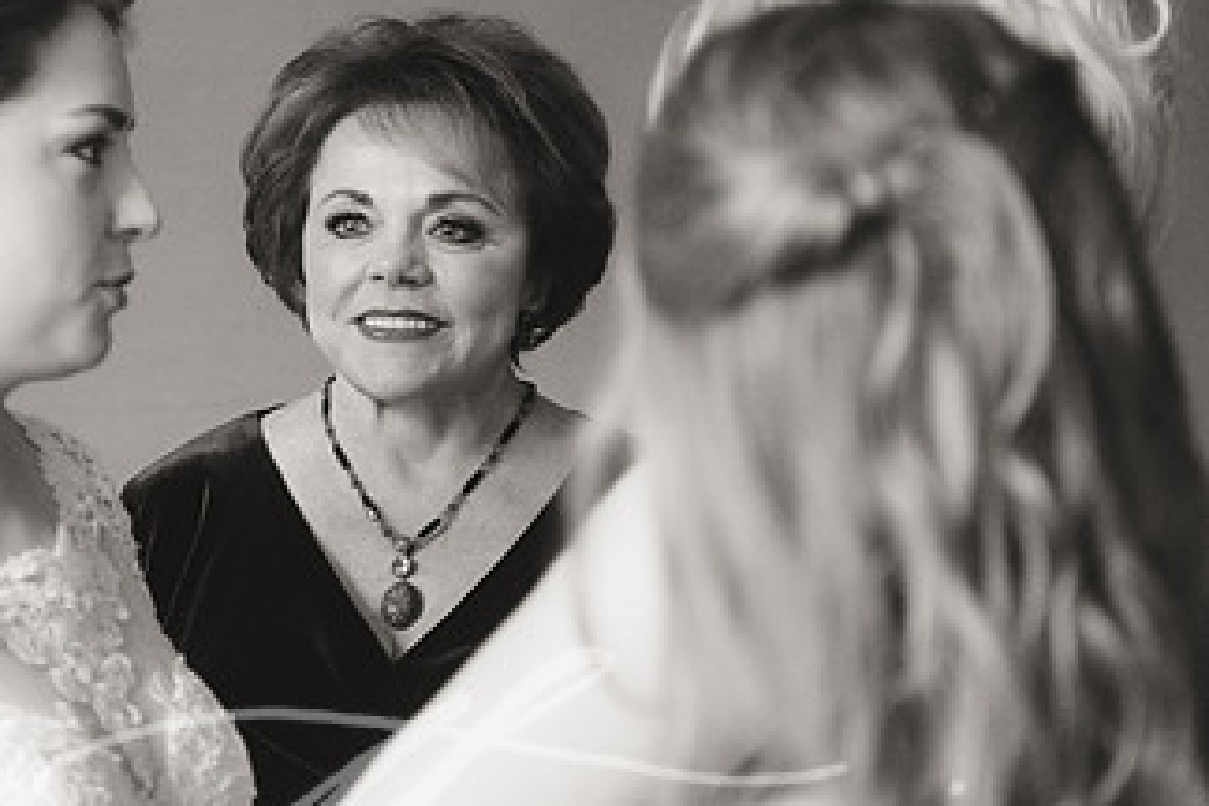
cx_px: 399
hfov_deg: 18.4
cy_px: 435
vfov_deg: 12.3
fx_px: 3727
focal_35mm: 111
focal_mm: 62
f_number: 2.8
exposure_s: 1/60
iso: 2500
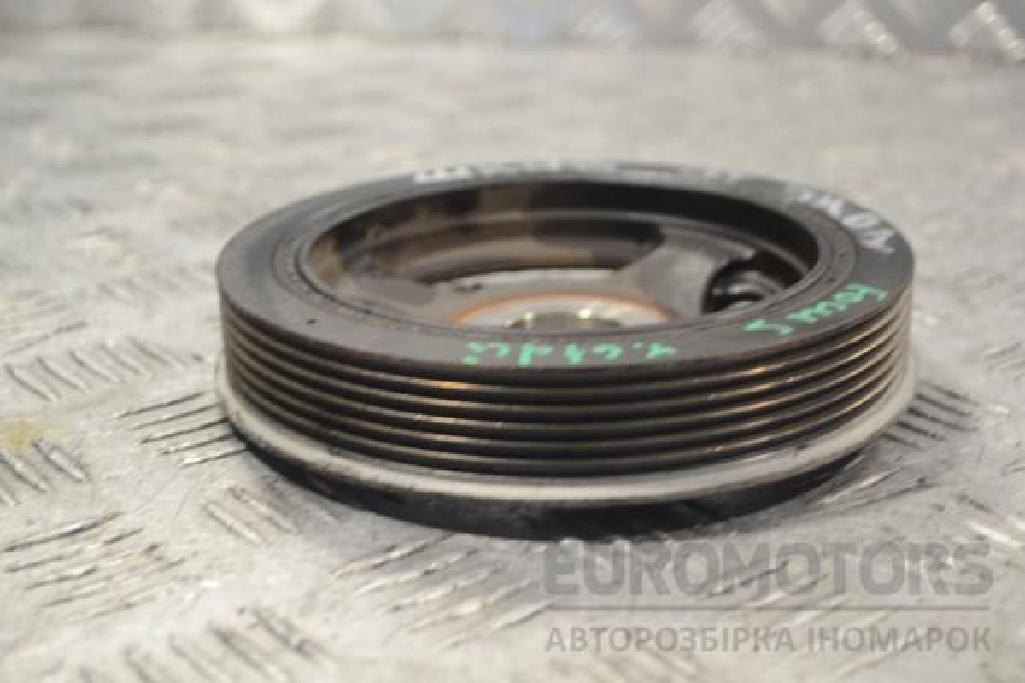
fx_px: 1537
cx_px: 512
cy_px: 342
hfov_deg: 36.9
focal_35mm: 54
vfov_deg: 25.1
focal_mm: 36
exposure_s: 1/30
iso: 200
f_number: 5
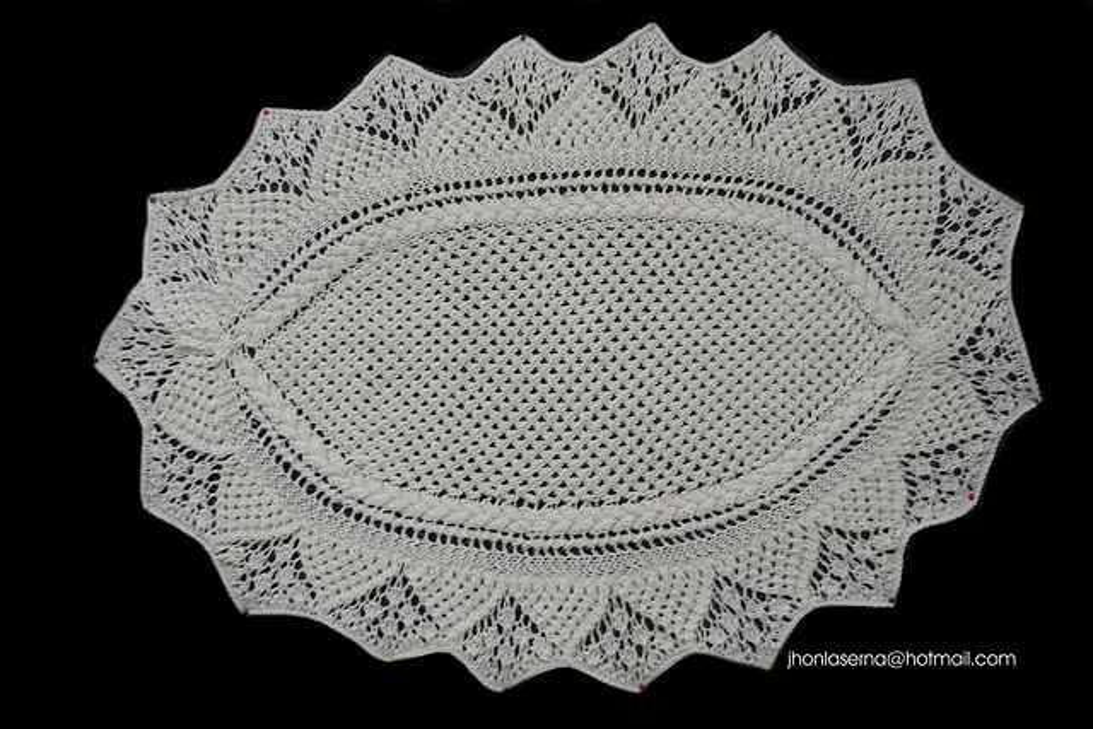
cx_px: 546
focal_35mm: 33
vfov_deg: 40.0
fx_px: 1002
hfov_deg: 57.2
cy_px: 364
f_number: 3.5
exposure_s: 1/40
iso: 200
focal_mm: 22
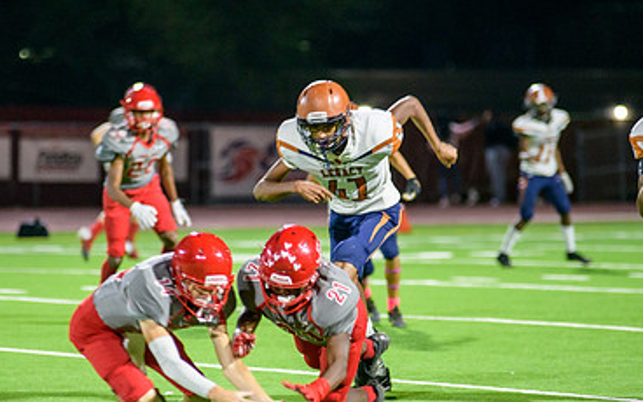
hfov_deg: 7.3
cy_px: 253
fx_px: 5064
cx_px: 280
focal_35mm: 289
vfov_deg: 4.5
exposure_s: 1/250
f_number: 2.8
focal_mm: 180
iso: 1600
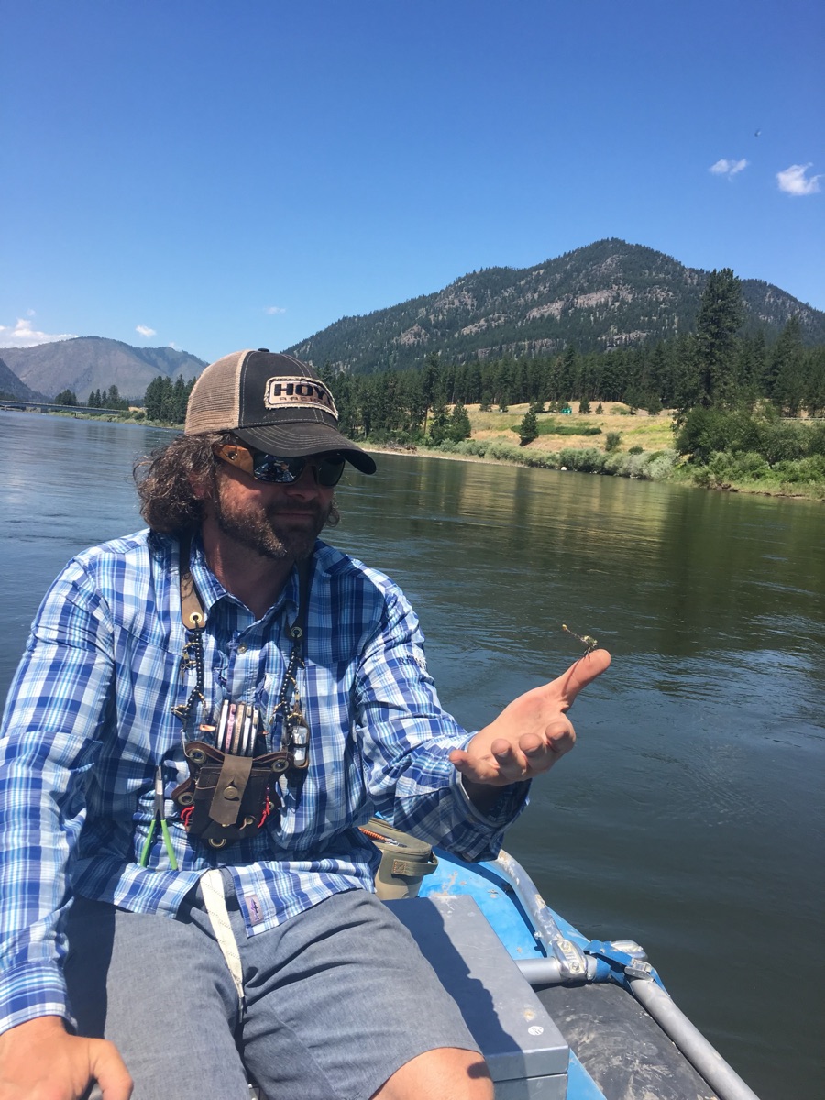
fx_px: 922
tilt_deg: -5.9
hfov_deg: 48.2
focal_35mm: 29
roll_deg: -4.4
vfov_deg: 61.7
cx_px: 412
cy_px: 550
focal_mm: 4.15
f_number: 2.2
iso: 25
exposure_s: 1/1166
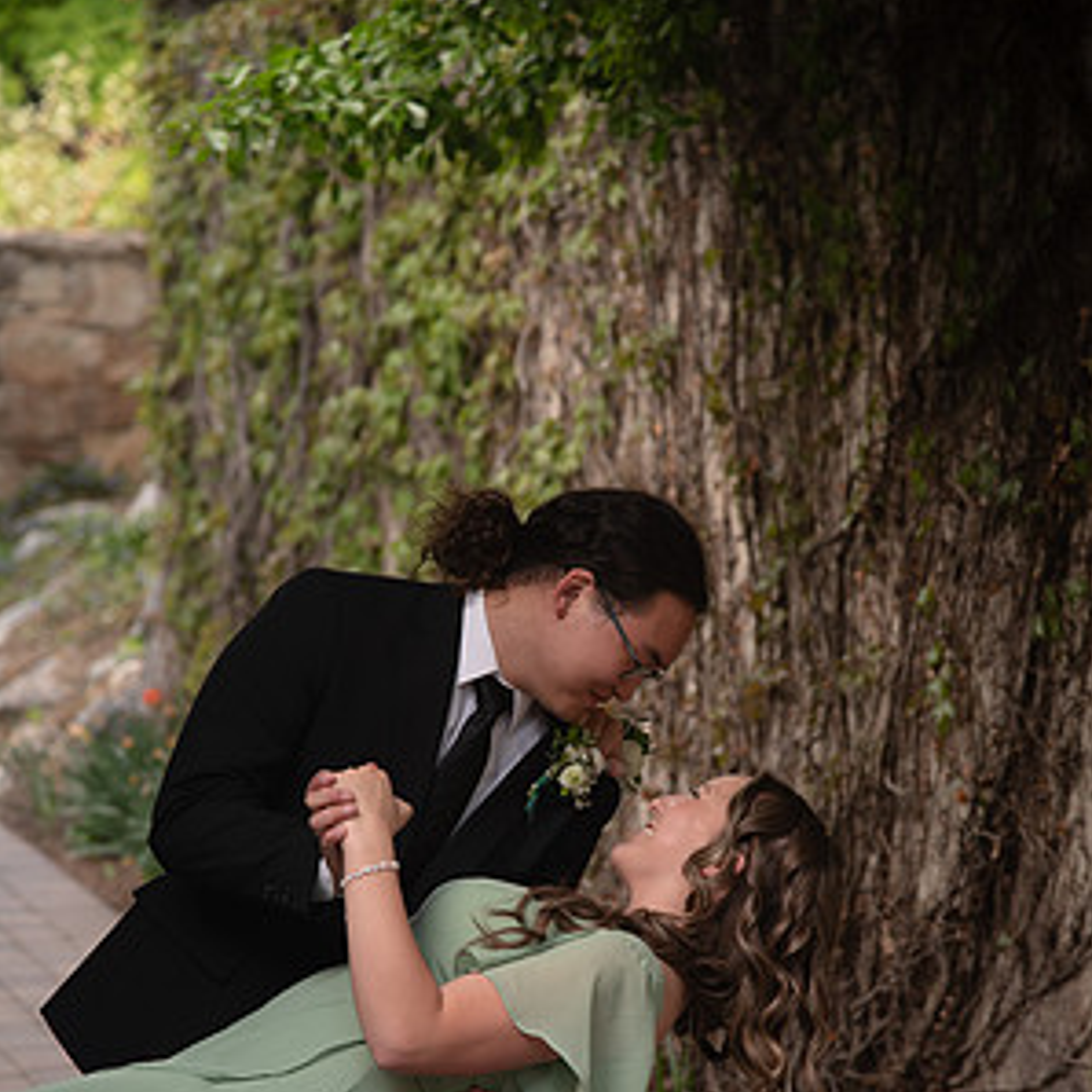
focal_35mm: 154
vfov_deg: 11.3
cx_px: 546
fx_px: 5496
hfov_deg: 11.3
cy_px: 781
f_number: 5
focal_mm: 120
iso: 400
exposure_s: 1/125
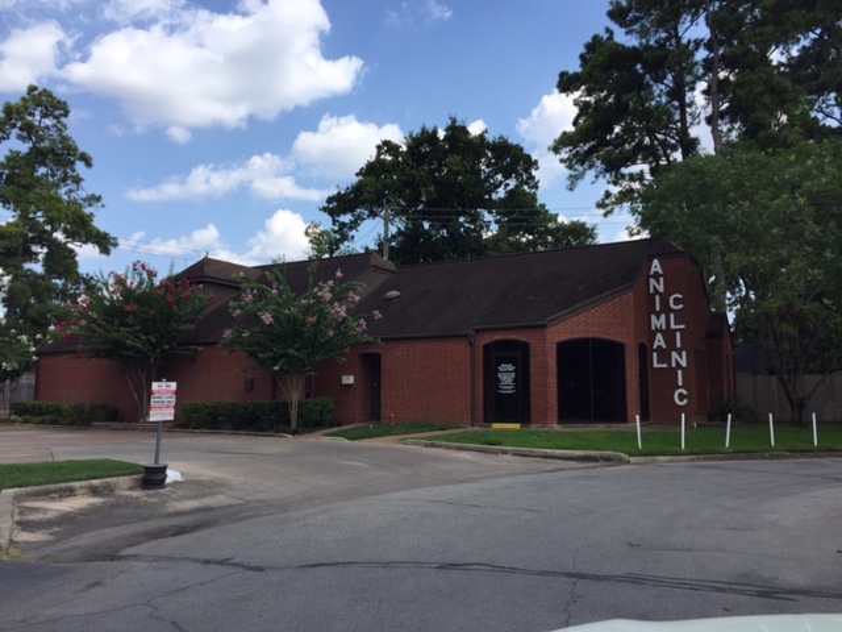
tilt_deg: +5.7
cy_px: 316
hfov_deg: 61.7
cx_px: 421
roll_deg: -0.9
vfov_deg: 48.2
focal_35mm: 29
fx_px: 705
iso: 32
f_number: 2.2
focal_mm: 4.15
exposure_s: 1/1721
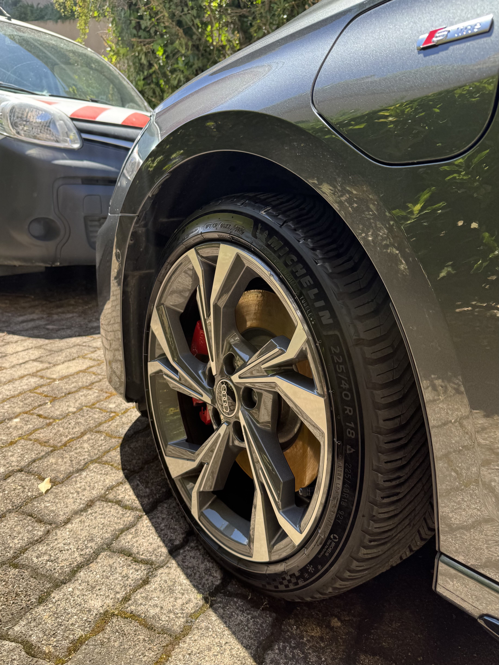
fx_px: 461
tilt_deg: -14.3
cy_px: 332
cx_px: 250
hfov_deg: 56.8
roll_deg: -3.7
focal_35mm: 24
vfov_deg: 71.6
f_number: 1.78
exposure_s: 1/700
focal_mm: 6.76
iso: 80
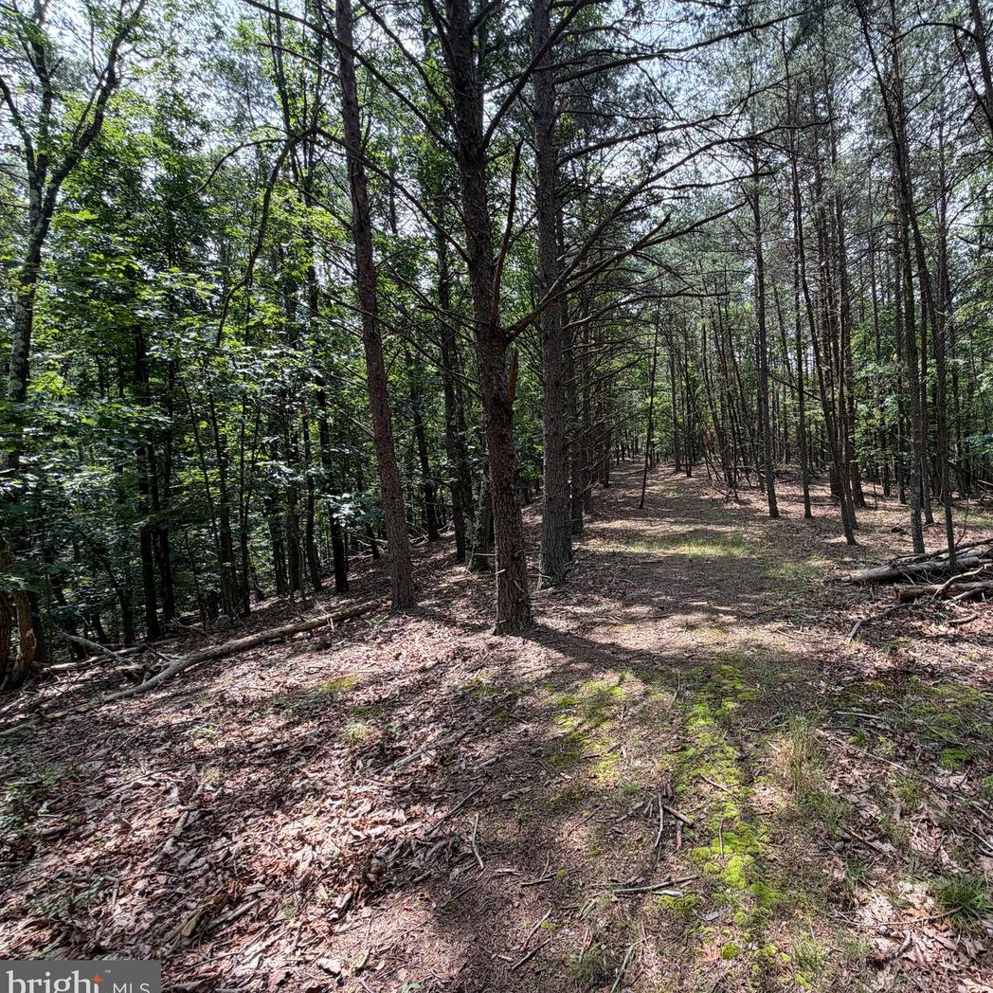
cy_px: 503
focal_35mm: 17
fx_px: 552
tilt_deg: -2.2
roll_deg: +2.5
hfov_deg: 80.6
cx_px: 677
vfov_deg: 84.0
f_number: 2.2
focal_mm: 2.22
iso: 40
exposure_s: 1/196
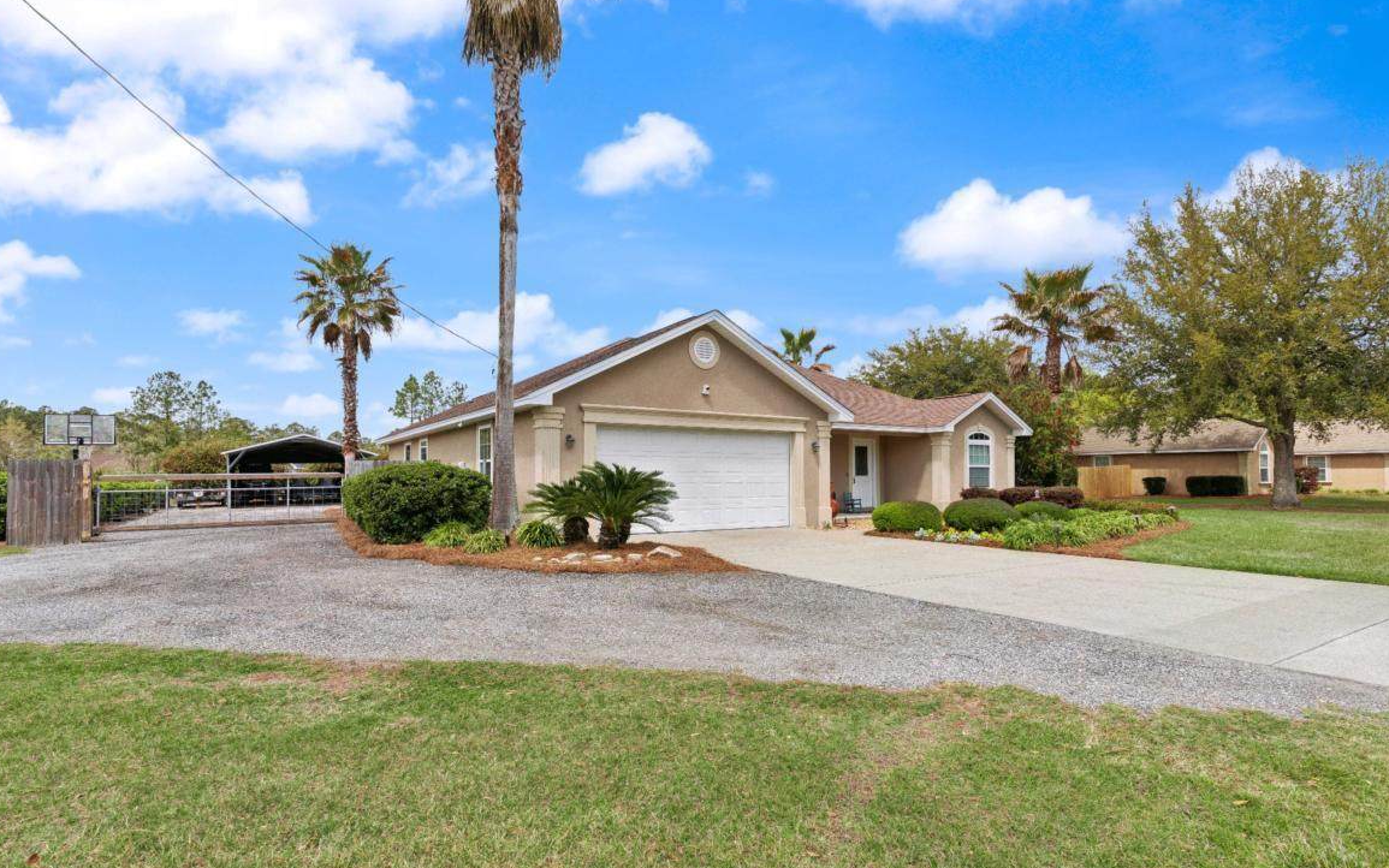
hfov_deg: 91.1
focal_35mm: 18
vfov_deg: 64.9
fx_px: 681
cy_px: 472
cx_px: 690
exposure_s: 1/1600
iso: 250
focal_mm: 17
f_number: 8
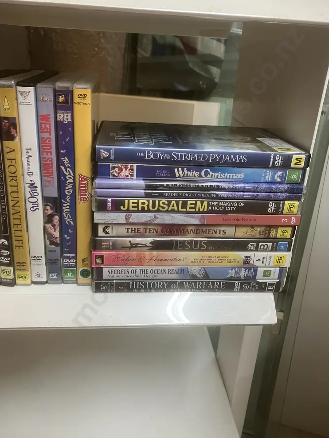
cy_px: 212
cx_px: 163
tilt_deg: -19.9
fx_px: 367
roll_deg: -2.9
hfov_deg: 48.2
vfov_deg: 61.6
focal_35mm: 29
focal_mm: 3.99
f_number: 1.8
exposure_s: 1/50
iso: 125
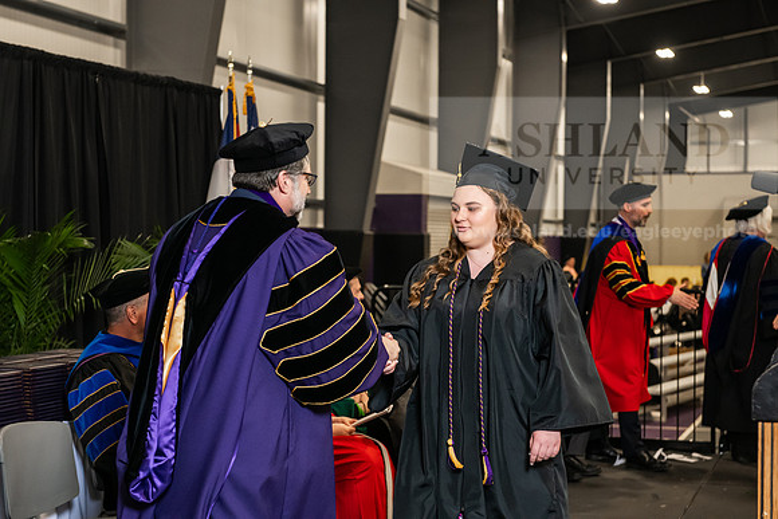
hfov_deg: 28.8
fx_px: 1513
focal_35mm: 70
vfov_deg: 19.5
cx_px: 389
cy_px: 260
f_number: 5
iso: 2500
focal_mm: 70
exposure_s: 1/200
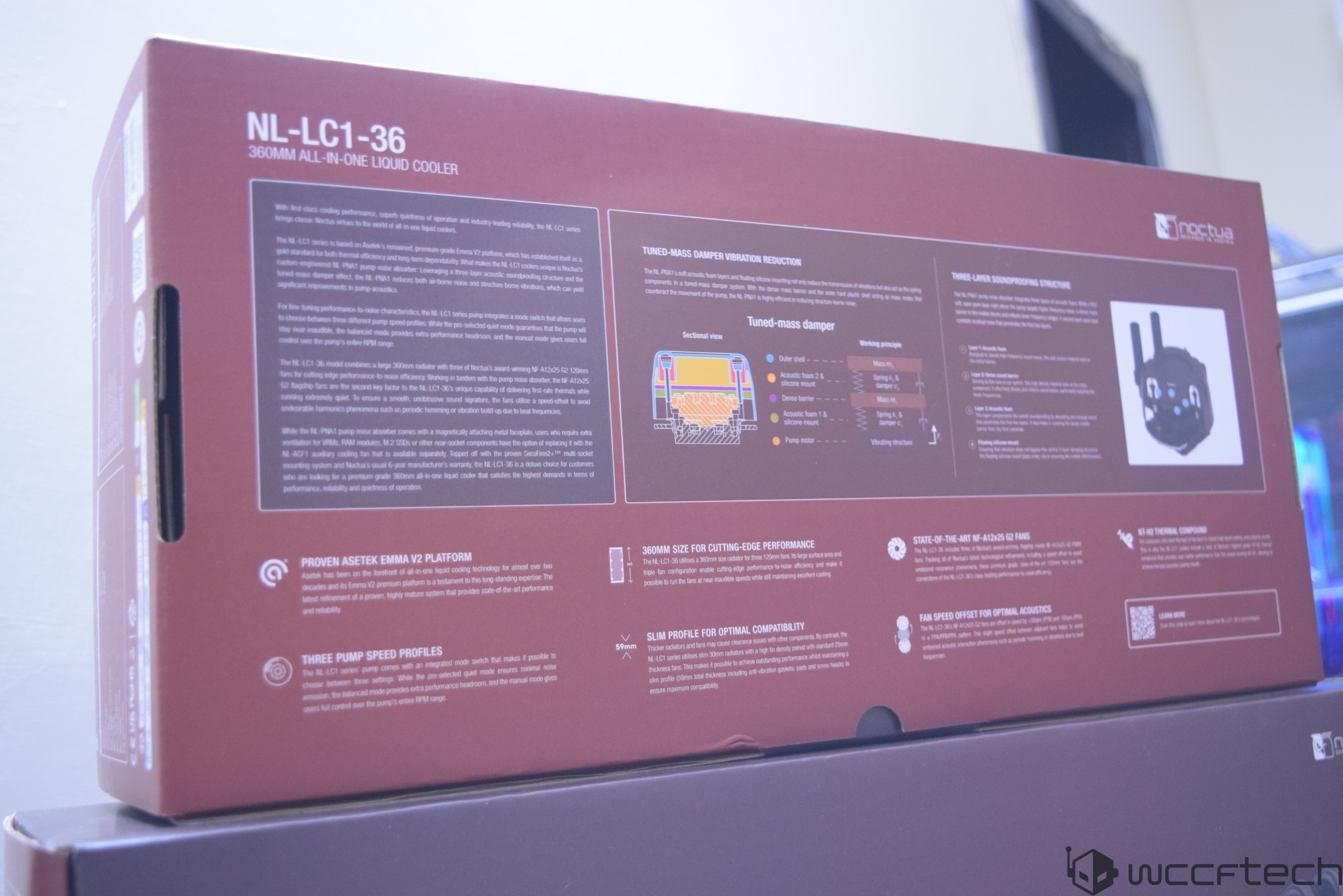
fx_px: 1455
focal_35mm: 39
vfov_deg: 34.2
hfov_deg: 49.6
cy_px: 448
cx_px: 672
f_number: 4
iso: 1600
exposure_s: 1/8
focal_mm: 26
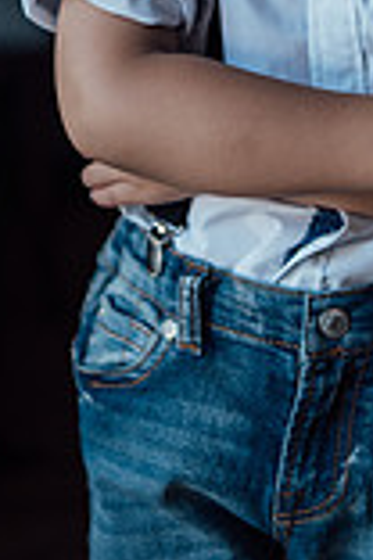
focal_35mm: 101
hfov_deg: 13.5
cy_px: -29
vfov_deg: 19.5
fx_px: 1570
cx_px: 258
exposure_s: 1/400
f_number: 1.4
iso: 125
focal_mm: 35
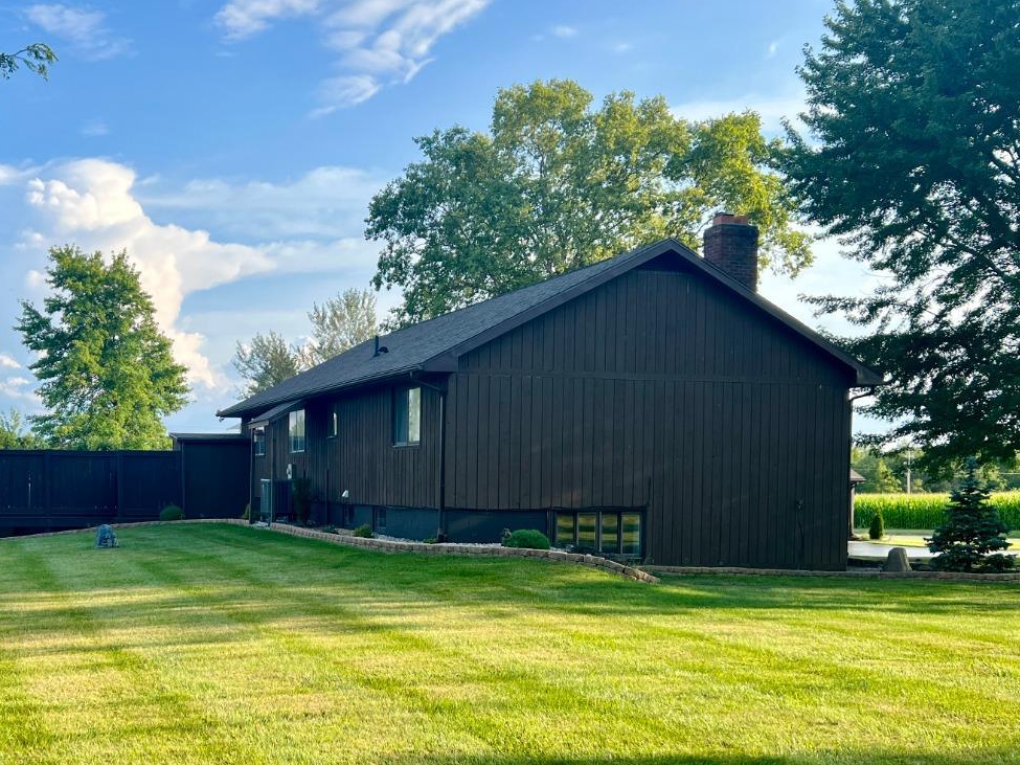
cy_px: 524
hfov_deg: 45.9
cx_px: 325
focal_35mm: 40
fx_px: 1179
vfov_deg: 35.5
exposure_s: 1/1724
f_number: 1.5
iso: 50
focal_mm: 5.7
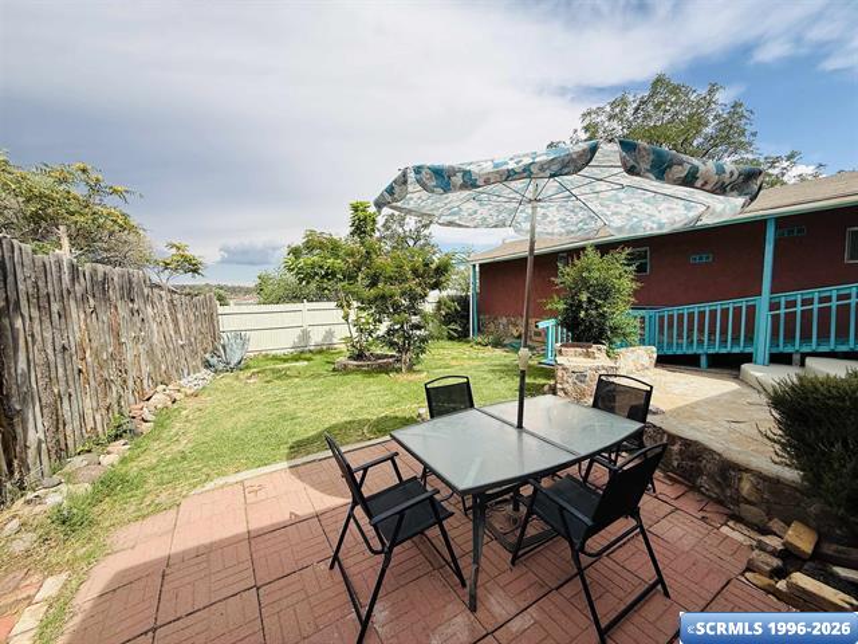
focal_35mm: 14
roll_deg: +2.2
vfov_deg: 85.7
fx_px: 347
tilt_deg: -4.6
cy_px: 322
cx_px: 429
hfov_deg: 102.1
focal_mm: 2.22
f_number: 2.2
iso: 50
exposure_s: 1/1613
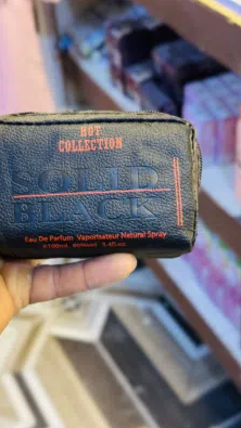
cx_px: 88
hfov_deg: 22.6
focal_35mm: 53
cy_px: 213
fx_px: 602
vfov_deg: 39.2
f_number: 1.78
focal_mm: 6.86
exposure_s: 1/51
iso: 125
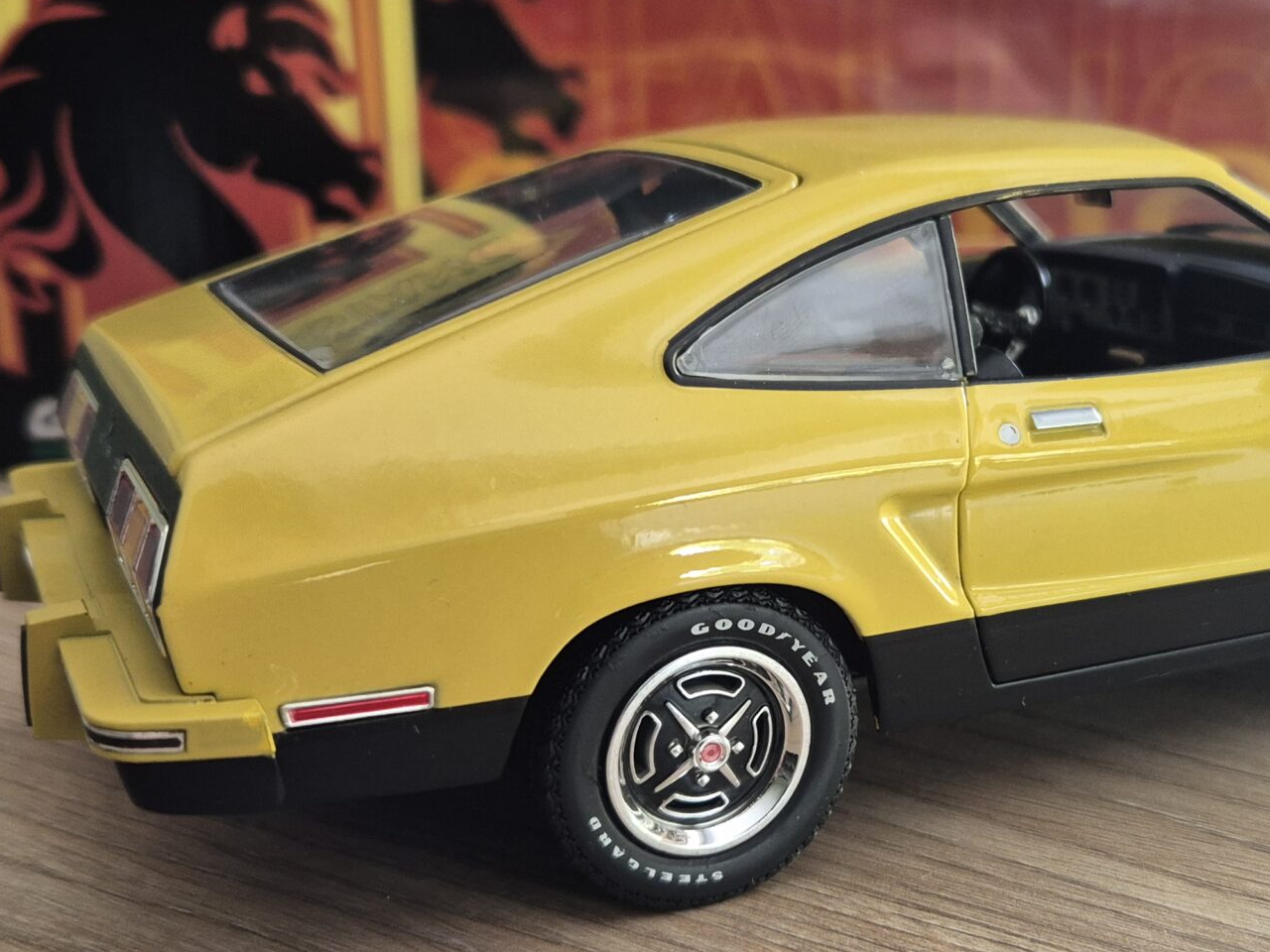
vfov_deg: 31.5
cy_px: 511
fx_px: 1688
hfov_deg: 40.6
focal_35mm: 46
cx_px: 875
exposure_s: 1/100
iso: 320
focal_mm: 5.4
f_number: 1.8
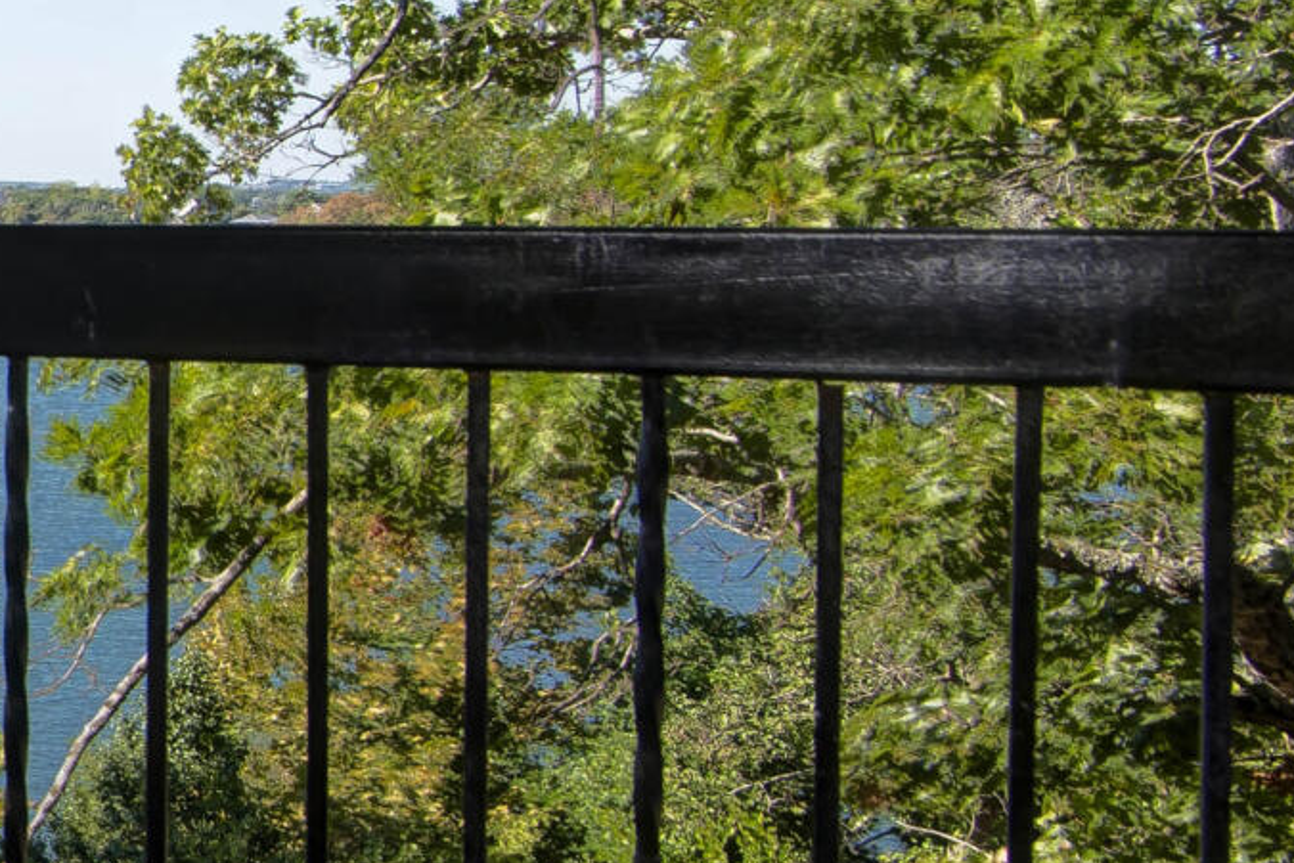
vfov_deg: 19.2
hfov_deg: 17.9
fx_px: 2552
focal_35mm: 71
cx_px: -1384
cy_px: 308
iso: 71
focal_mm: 16
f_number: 6.7
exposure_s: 1/180
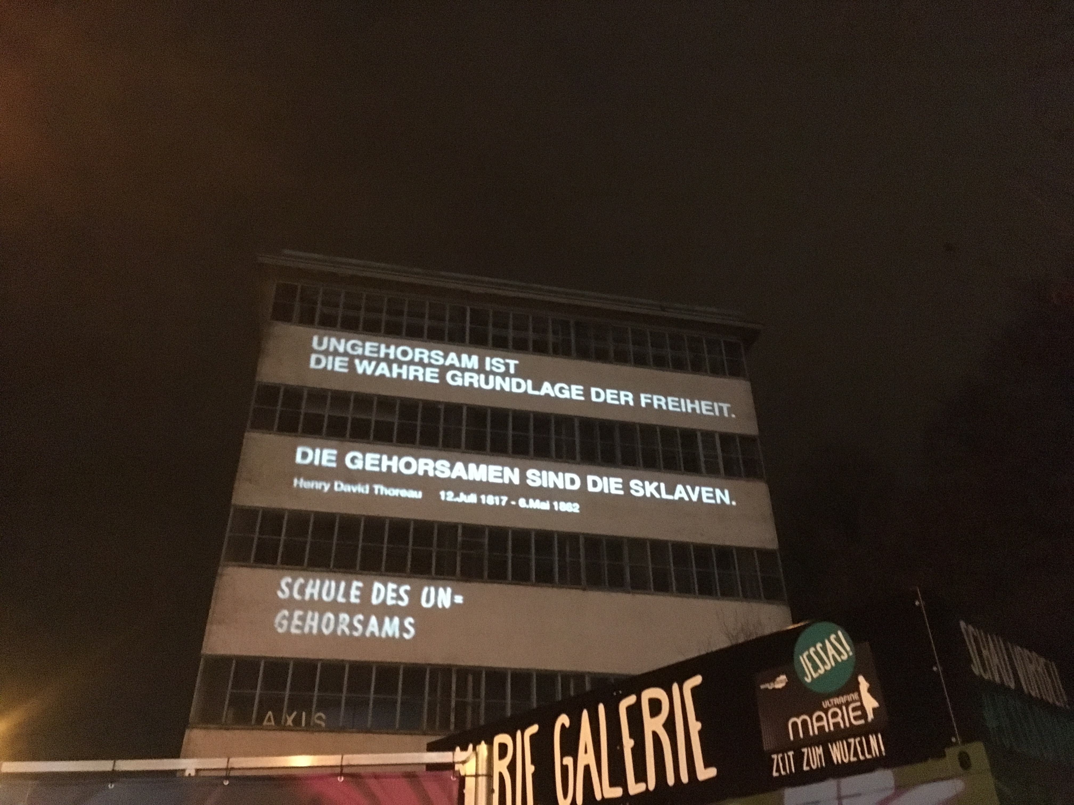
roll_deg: +1.2
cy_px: 402
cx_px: 537
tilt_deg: +32.8
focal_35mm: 29
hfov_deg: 61.7
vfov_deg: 48.2
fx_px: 900
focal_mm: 4.15
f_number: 2.2
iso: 2000
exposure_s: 1/17
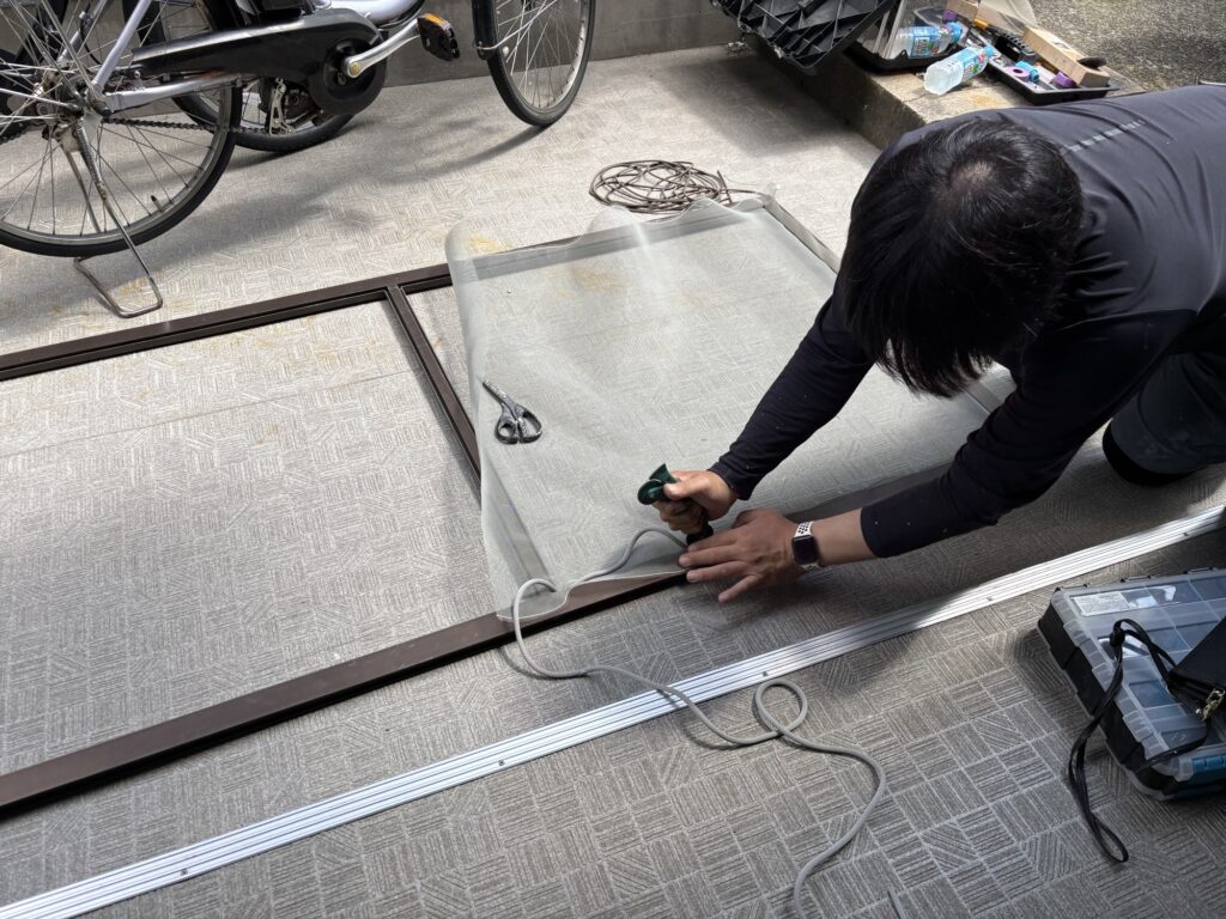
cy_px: 460
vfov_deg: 53.1
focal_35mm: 26
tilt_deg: -45.4
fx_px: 921
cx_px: 613
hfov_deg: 67.3
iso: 50
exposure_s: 1/458
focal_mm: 5.96
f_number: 1.6
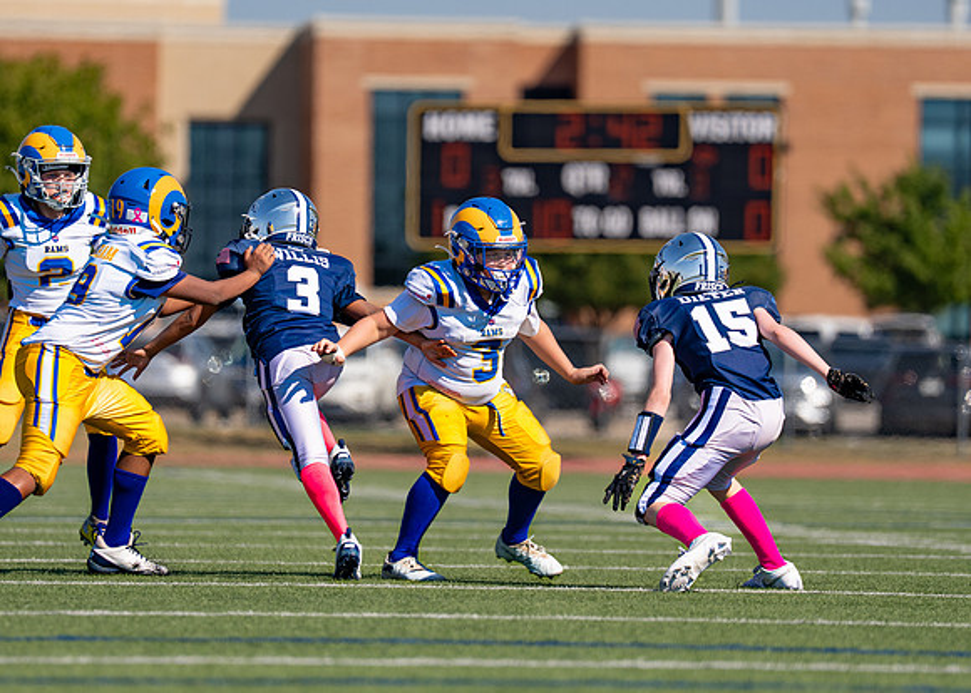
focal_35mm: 344
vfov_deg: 4.2
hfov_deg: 5.9
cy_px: 291
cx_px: 501
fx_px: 9473
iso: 100
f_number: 2.8
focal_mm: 200
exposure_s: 1/2500
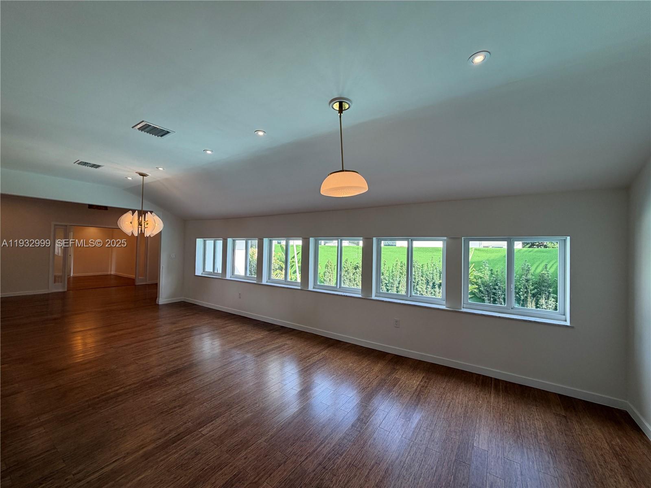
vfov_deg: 85.7
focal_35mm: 14
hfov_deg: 102.1
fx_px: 263
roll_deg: -1.1
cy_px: 244
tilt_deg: +1.5
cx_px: 326
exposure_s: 1/120
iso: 50
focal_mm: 2.22
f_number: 2.2
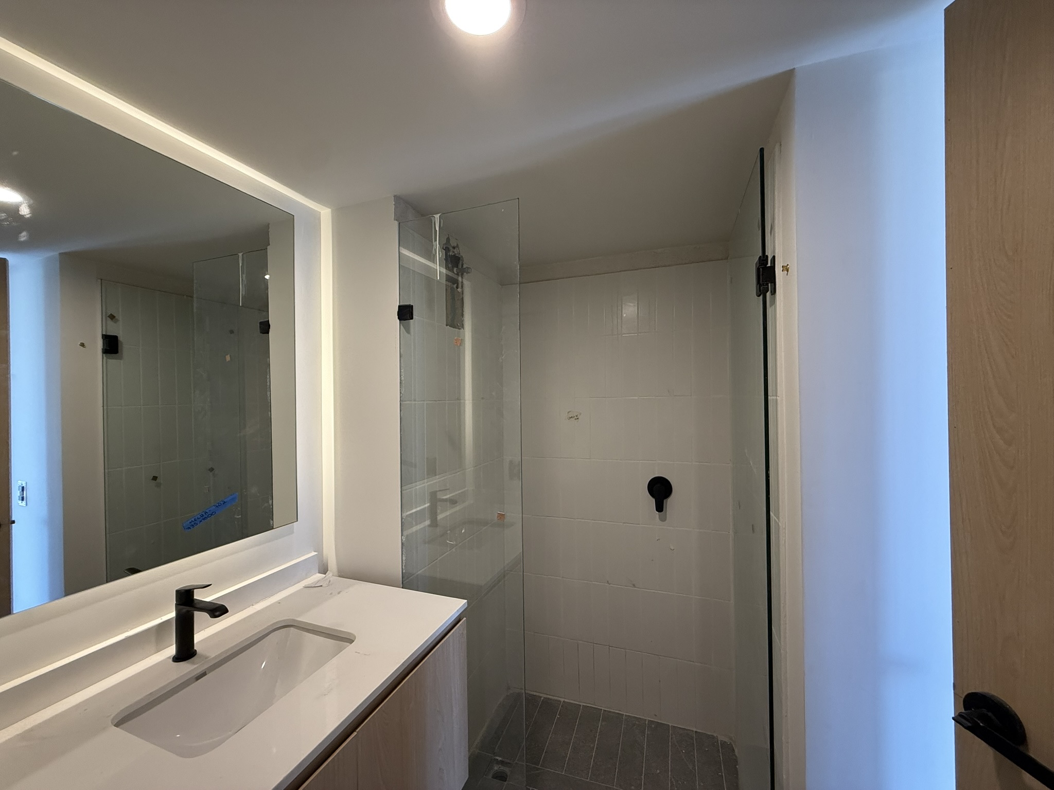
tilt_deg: +0.4
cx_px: 527
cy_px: 395
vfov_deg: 85.7
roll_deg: +1.4
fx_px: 426
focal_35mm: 14
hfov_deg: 102.1
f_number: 2.2
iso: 250
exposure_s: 1/120
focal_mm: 2.22
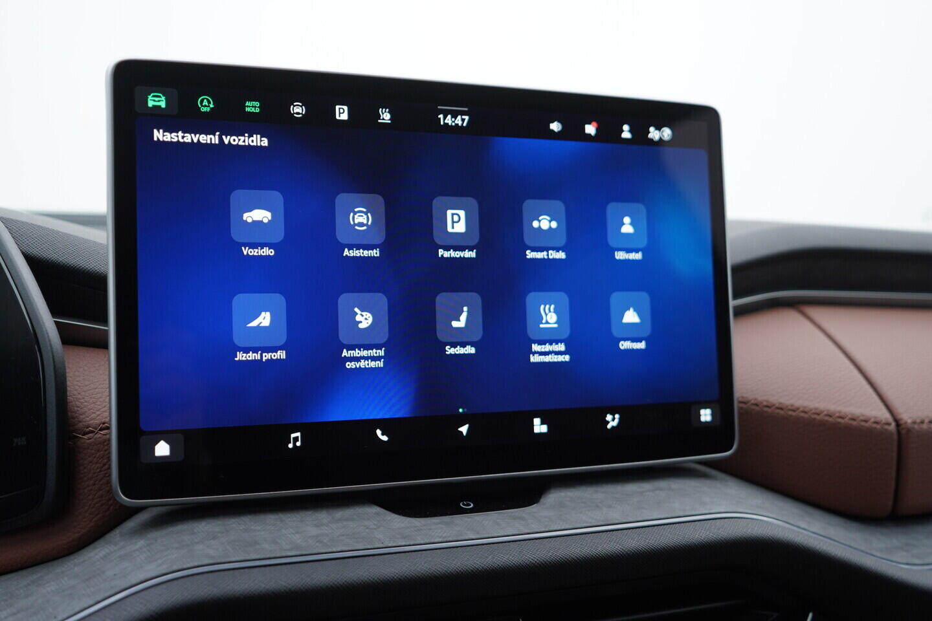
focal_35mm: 36
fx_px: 932
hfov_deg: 53.1
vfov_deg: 36.9
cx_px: 466
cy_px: 310
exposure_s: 1/40
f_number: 2.8
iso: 125
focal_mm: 24
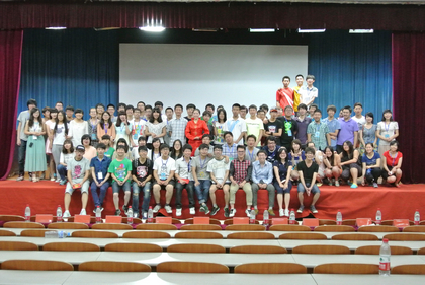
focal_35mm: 47
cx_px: 212
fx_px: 555
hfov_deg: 41.9
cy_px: 142
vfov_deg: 28.7
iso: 3200
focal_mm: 17.5
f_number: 4.5
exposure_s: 1/80
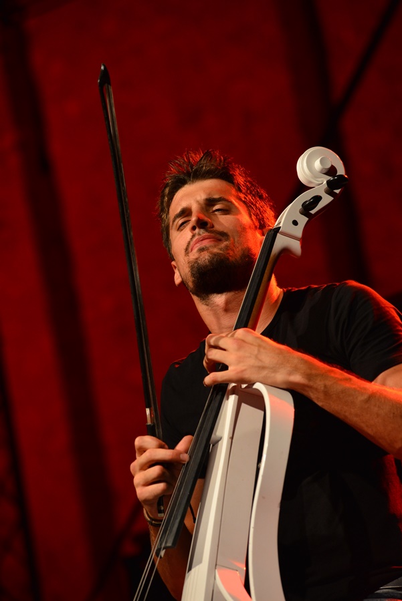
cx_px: 201
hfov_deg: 8.1
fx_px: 2844
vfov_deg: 12.1
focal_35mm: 170
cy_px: 300
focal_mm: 170
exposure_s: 1/125
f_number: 5.6
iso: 1600
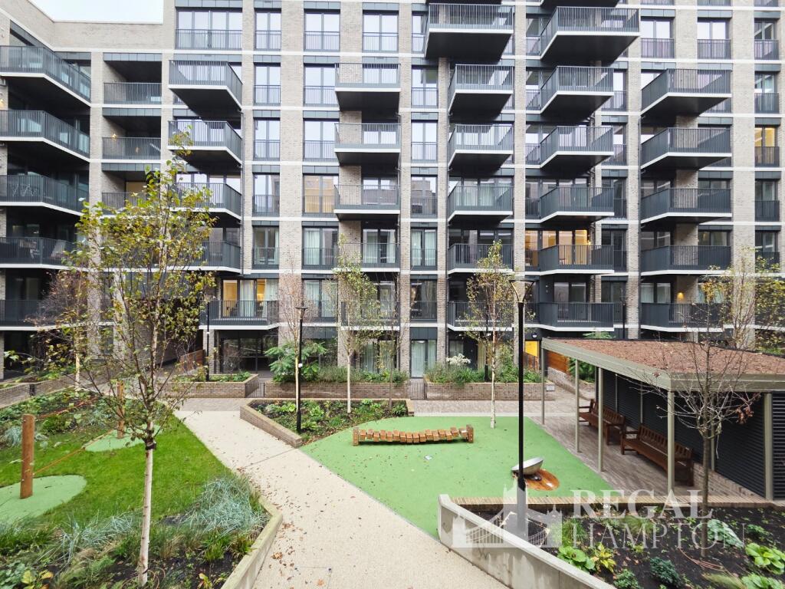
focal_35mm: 13
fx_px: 295
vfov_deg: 89.9
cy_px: 294
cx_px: 392
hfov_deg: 106.2
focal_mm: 2.2
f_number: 2.2
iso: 200
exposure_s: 1/100
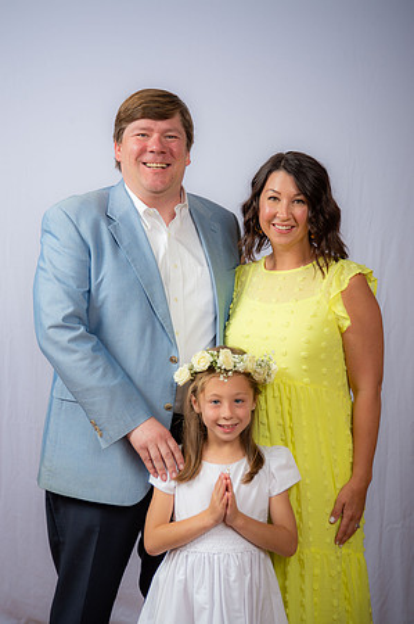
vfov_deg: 34.5
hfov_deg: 23.3
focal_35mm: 58
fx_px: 1003
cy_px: 312
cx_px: 207
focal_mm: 58
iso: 250
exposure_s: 1/160
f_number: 6.3
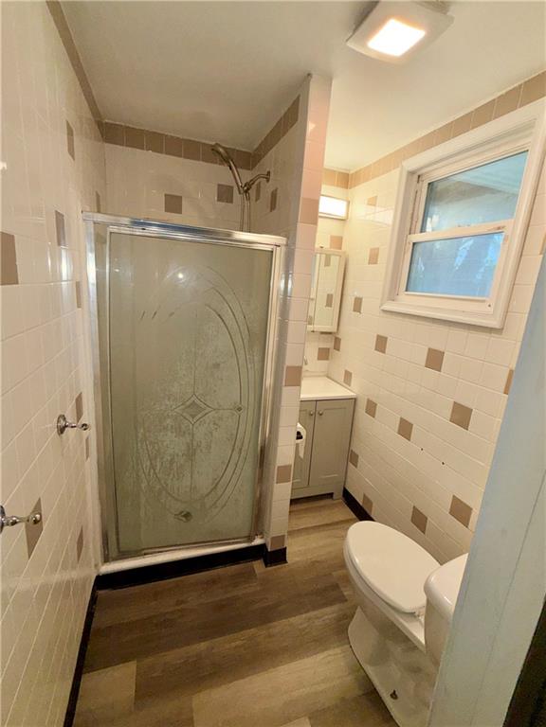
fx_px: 294
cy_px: 364
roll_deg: +0.8
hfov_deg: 85.7
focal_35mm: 14
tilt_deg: -12.4
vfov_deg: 102.1
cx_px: 273
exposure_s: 1/120
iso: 25
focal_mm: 2.22
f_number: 2.2
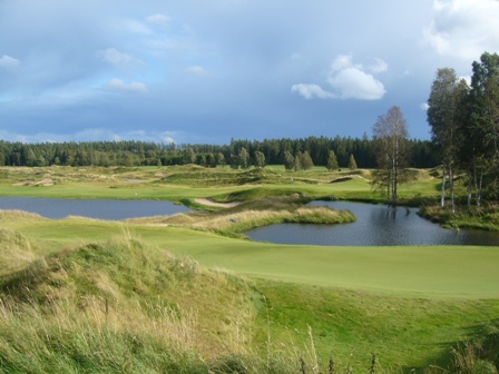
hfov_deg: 52.6
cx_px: 250
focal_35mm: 35
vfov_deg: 40.7
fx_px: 505
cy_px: 187
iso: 50
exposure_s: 1/80
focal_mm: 5.8
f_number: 8
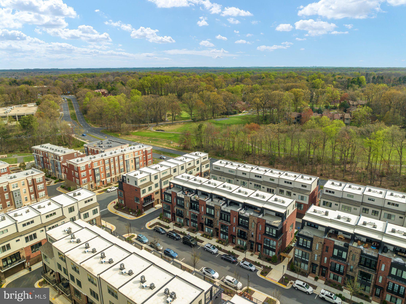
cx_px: 203
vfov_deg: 56.8
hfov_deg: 71.6
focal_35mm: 24
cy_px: 152
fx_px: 281
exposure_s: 1/160
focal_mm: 12.29
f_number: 4
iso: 100
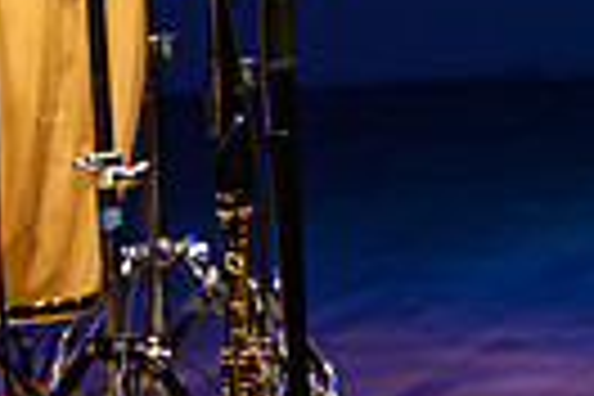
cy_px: -416
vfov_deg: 2.2
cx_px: -423
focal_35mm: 616
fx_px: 10163
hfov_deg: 3.3
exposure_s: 1/320
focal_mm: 140
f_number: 5.6
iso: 2500
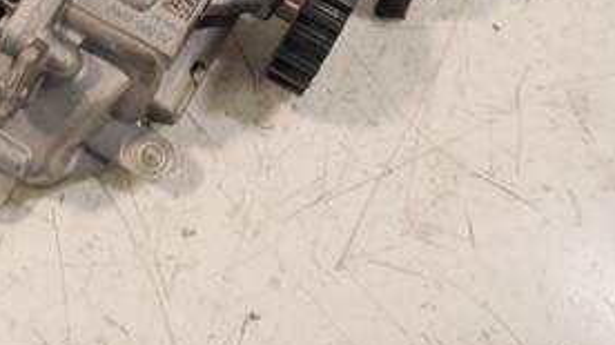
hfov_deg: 37.9
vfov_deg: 21.4
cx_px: 136
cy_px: -42
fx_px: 864
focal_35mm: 53
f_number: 3.5
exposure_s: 1/125
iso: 800
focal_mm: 14
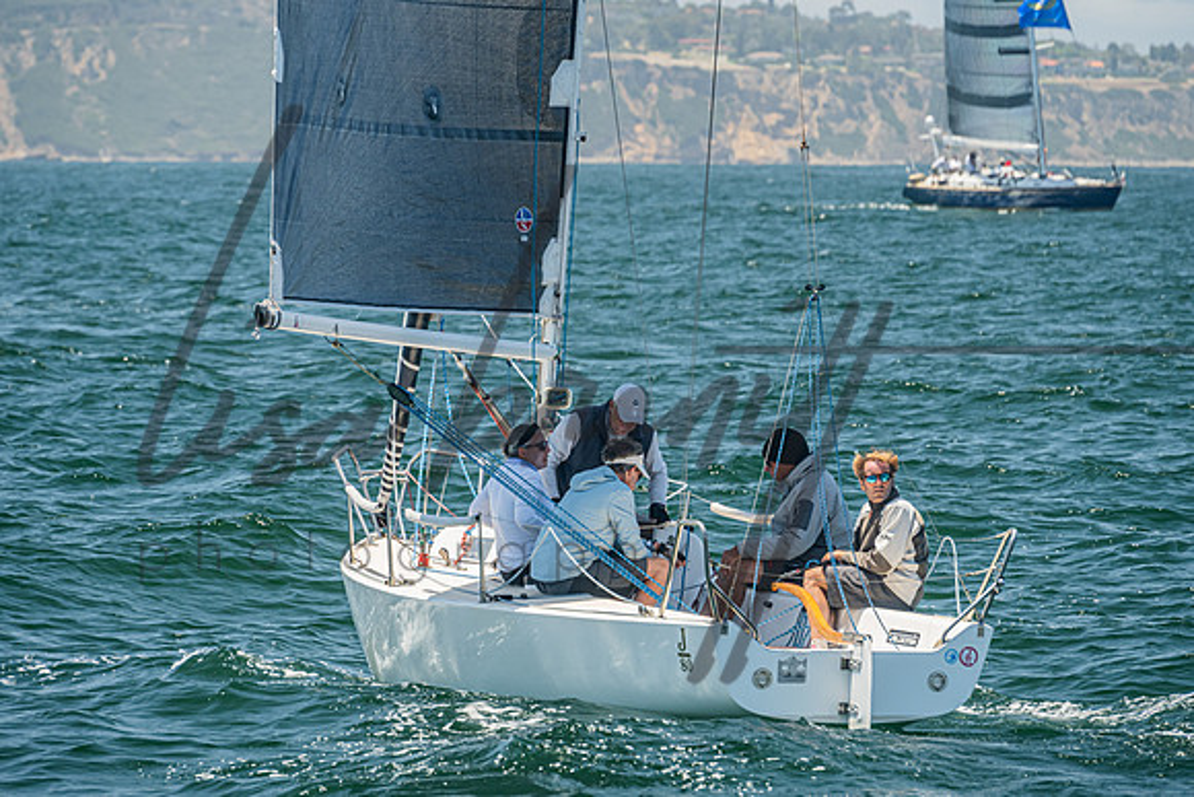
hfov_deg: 7.5
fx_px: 9050
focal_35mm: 273
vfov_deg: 5.0
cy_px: 410
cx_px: 596
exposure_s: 1/400
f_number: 6.3
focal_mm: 200
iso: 320
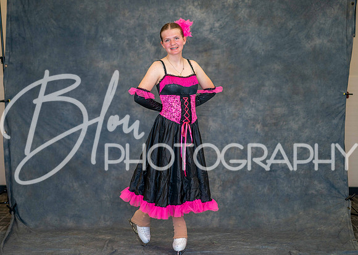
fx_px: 956
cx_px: 156
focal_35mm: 94
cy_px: 120
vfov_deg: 15.2
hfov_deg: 21.2
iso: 400
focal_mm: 85
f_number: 1.4
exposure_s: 1/250
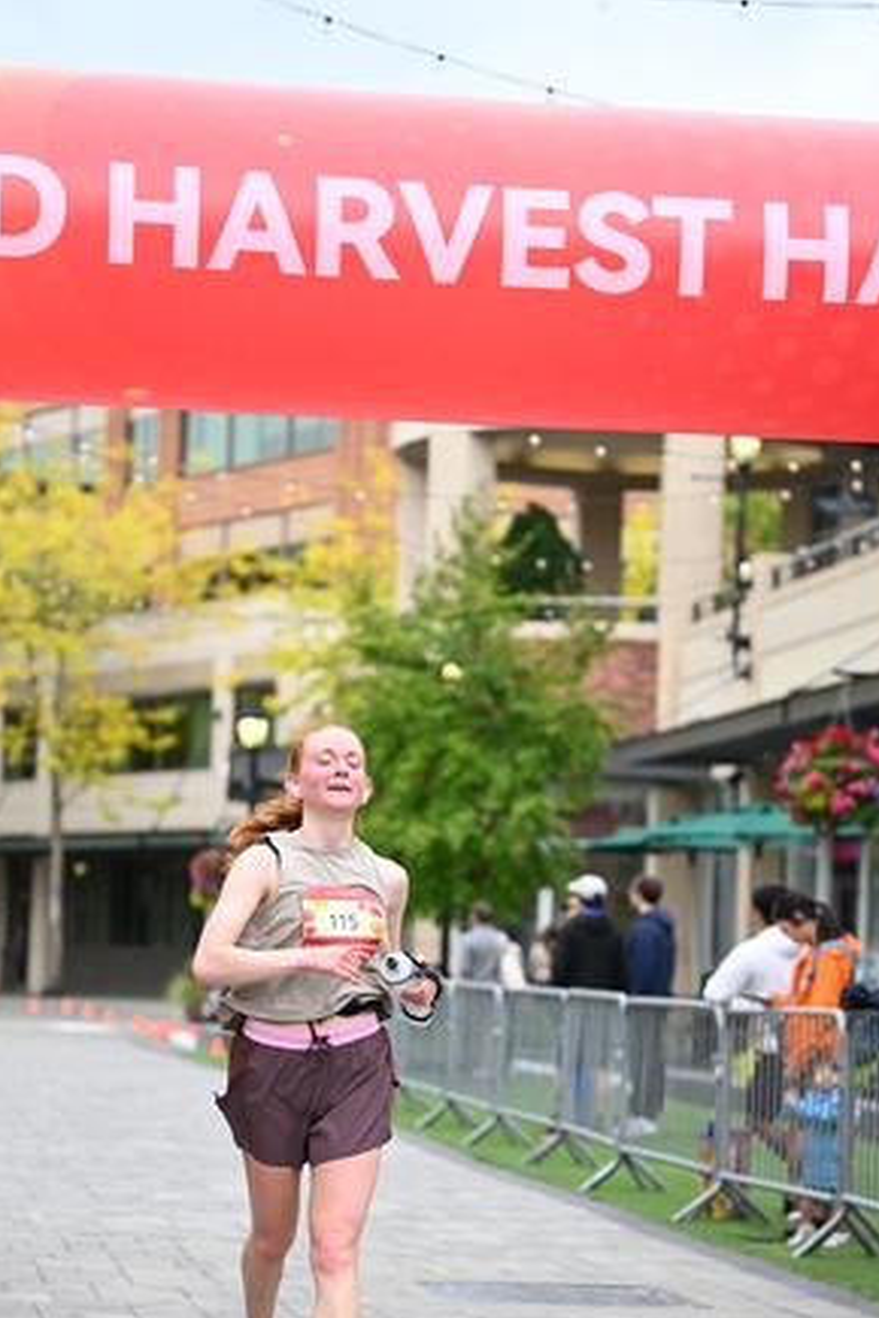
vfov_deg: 20.4
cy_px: 830
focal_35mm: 100
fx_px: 3662
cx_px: 447
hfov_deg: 13.7
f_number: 2.8
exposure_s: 1/2000
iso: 640
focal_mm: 79
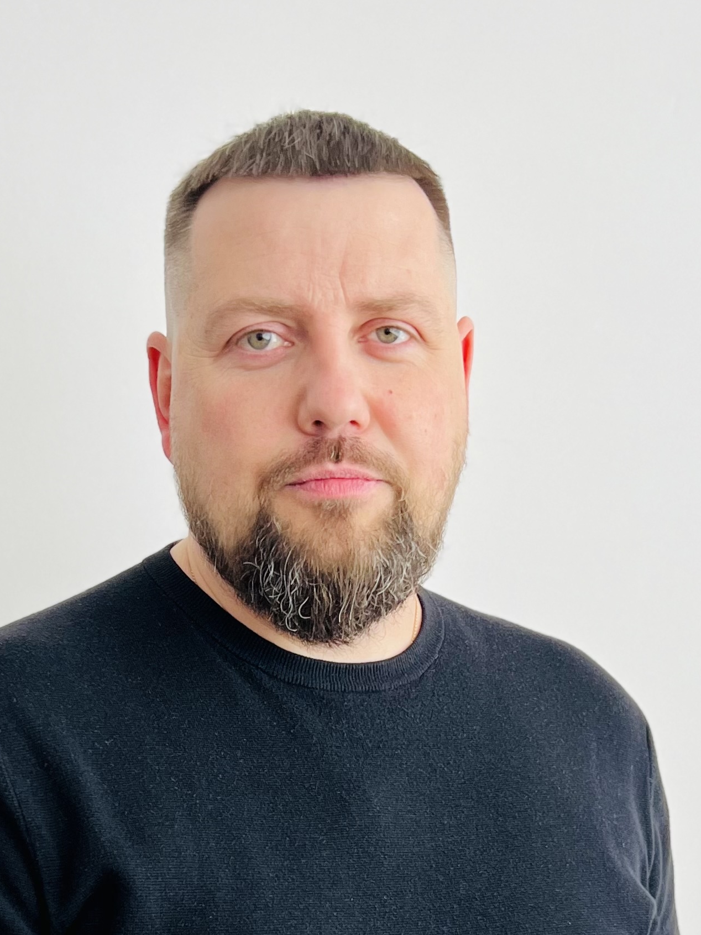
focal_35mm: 37
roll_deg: +1.0
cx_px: 257
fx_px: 999
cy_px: 612
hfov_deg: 38.4
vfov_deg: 49.4
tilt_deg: -9.0
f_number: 1.5
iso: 100
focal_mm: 5.7
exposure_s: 1/121
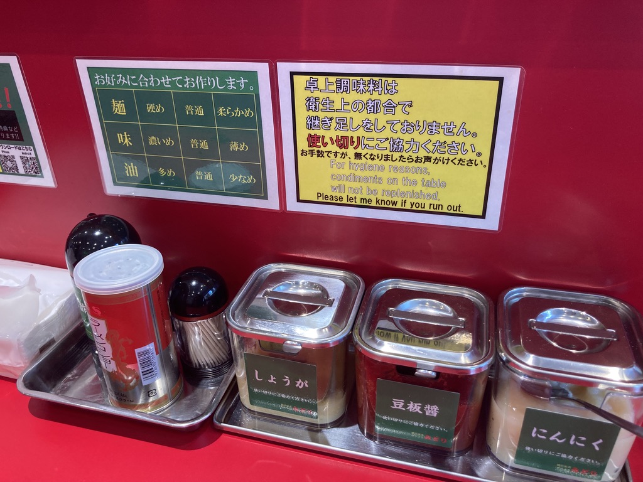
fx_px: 520
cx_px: 322
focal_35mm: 28
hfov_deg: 63.4
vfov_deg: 49.7
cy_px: 241
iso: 80
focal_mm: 3.99
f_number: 1.8
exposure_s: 1/50
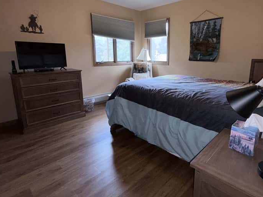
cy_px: 86
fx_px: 160
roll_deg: +0.2
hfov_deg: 78.5
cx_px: 150
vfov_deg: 63.2
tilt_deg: -11.2
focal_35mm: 21
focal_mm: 2.22
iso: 80
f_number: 2.2
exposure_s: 1/60
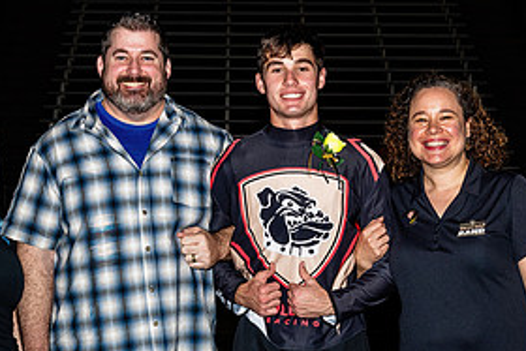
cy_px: 334
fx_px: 1740
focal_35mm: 119
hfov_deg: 17.2
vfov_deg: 11.4
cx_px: 272
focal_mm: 32
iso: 320
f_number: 5
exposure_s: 1/200
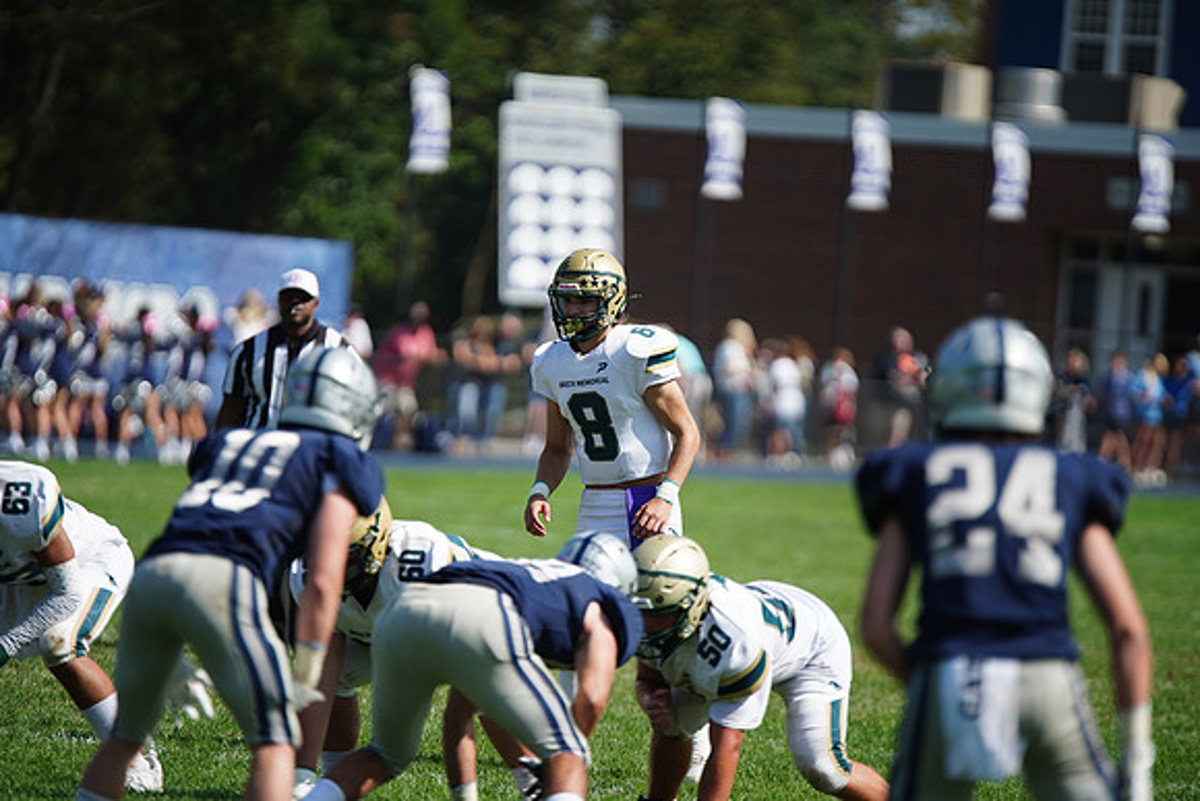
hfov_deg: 6.9
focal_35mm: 300
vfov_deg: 4.6
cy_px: 400
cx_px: 600
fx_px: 10002
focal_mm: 300
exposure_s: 1/5000
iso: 400
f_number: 2.8
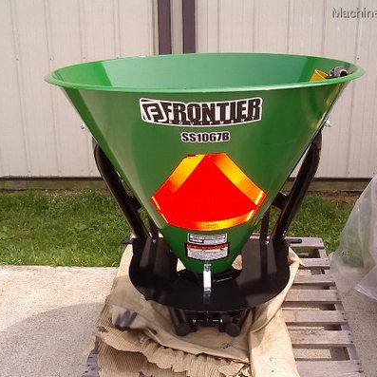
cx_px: 186
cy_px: 193
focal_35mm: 46
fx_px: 567
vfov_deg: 36.8
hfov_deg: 36.8
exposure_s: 1/200
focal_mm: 5.8
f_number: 4.8
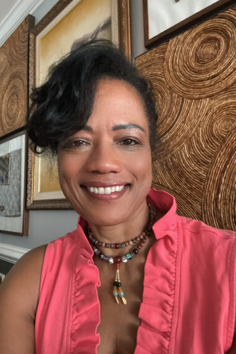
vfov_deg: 71.5
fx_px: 246
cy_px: 175
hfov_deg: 51.2
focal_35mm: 25
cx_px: 105
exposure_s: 1/30
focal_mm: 2.69
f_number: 1.9
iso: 500
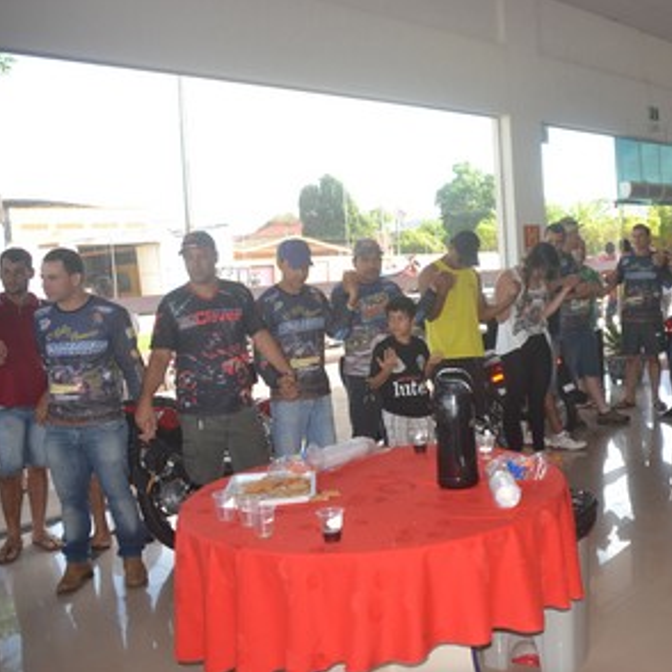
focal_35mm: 39
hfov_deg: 41.7
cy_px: 334
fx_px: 857
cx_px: 491
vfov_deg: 42.8
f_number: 4
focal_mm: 20
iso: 100
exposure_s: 1/125
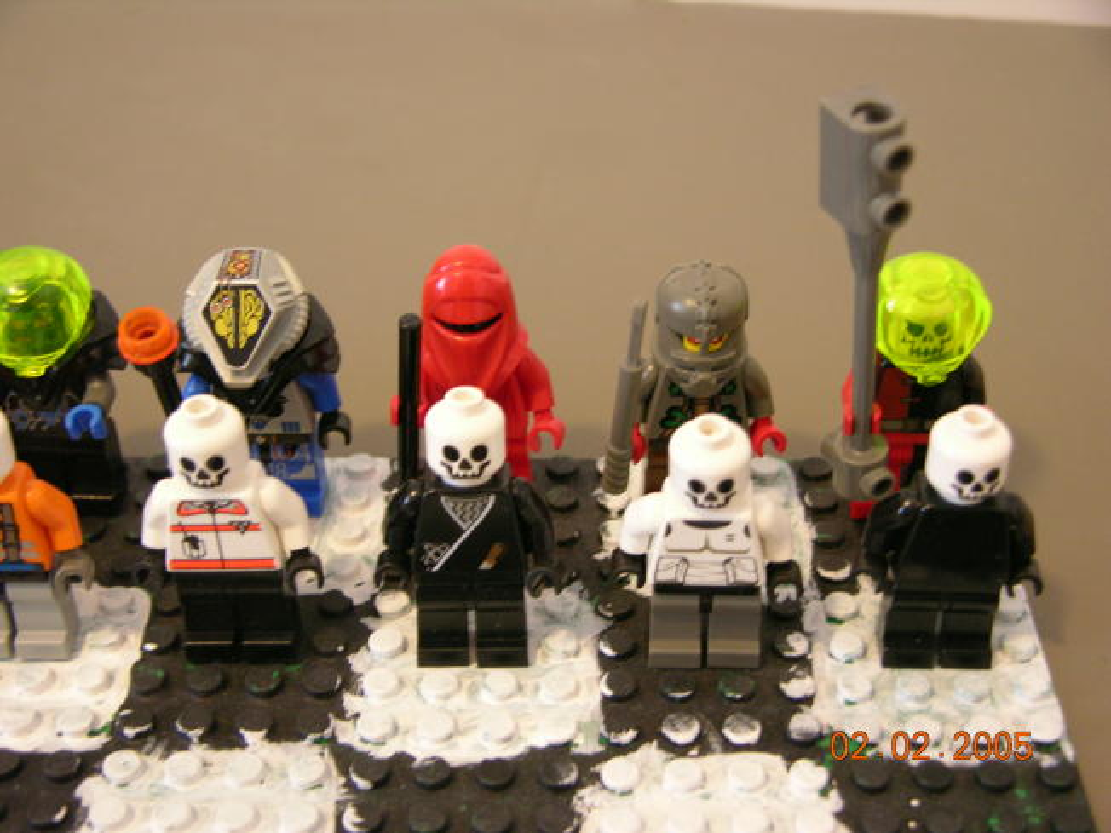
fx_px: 1733
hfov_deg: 35.5
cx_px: 556
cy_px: 416
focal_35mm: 54
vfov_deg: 27.0
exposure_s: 1/4.6
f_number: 3.1
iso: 184
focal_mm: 13.7
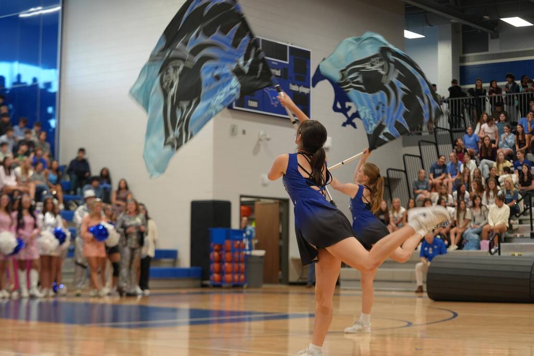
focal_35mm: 72
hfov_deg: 28.1
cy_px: 178
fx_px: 1068
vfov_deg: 18.9
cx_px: 267
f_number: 4
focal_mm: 72
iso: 1600
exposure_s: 1/160
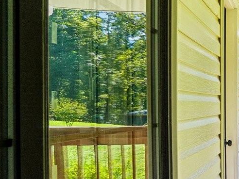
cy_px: 110
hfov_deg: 19.9
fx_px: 414
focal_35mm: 60
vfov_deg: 24.4
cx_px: 461
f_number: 8
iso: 100
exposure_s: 1/100
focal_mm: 10
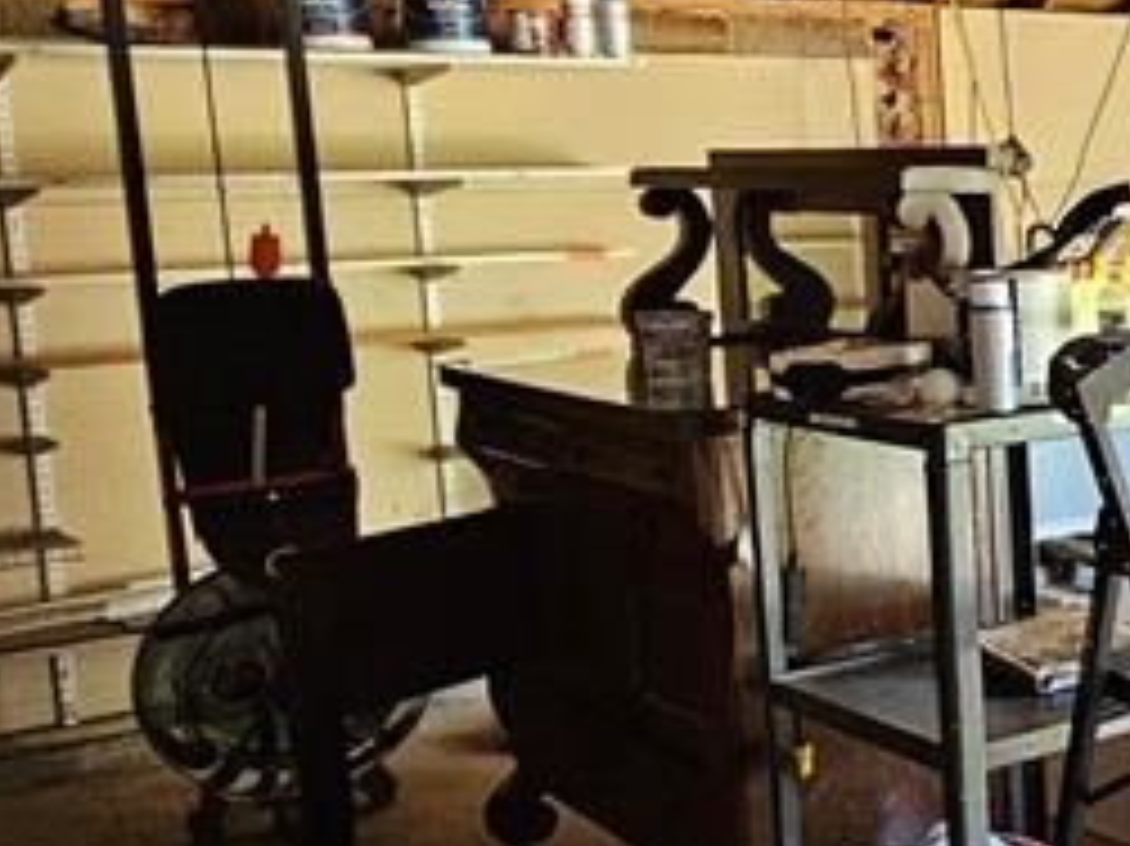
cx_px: 1670
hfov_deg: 26.7
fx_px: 1729
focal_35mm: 53
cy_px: 369
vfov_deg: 27.5
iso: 320
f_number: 2.2
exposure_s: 1/60
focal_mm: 2.2
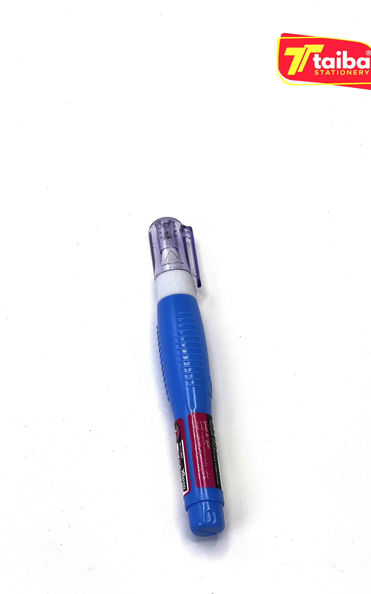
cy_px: 296
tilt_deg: -64.0
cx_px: 202
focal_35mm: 82
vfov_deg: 25.2
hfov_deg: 15.9
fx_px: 1327
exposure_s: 1/351
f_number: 2.8
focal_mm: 9
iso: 32
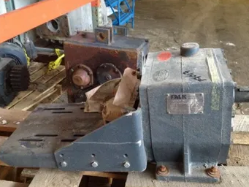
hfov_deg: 45.7
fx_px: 295
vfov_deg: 35.1
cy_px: 105
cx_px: 132
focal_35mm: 41
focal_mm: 4.28
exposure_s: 1/20
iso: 400
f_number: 2.4
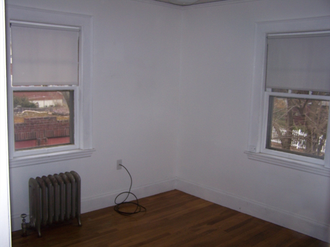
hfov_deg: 49.0
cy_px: 124
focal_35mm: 38
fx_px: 362
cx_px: 165
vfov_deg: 37.7
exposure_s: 1/60
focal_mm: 6.3
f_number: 2.8
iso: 80
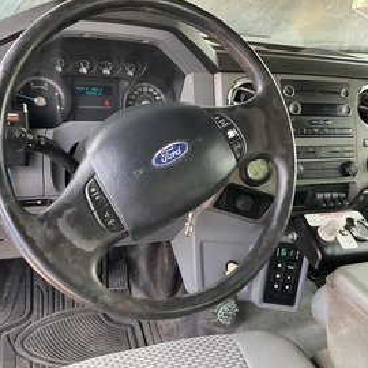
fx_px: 457
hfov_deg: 43.8
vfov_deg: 43.9
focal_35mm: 38
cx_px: 173
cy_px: 180
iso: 80
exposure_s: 1/60
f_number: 1.8
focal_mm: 3
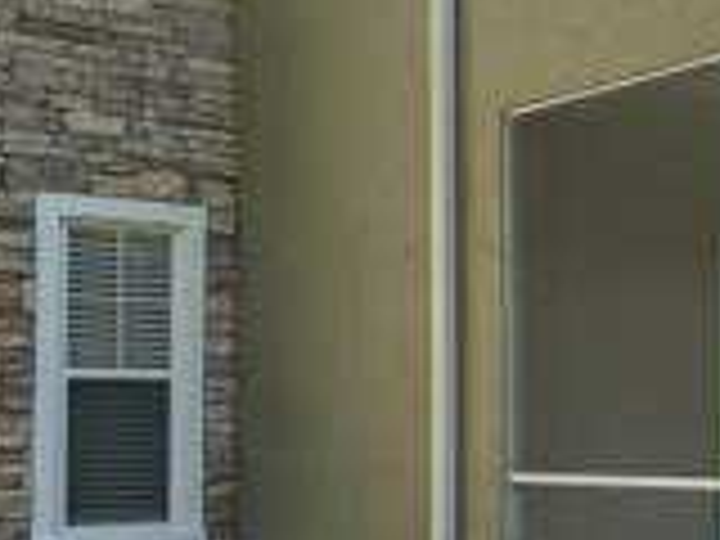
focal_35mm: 72
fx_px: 1498
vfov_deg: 20.4
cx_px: 765
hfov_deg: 25.3
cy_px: 358
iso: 80
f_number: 1.78
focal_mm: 6.76
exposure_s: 1/1585
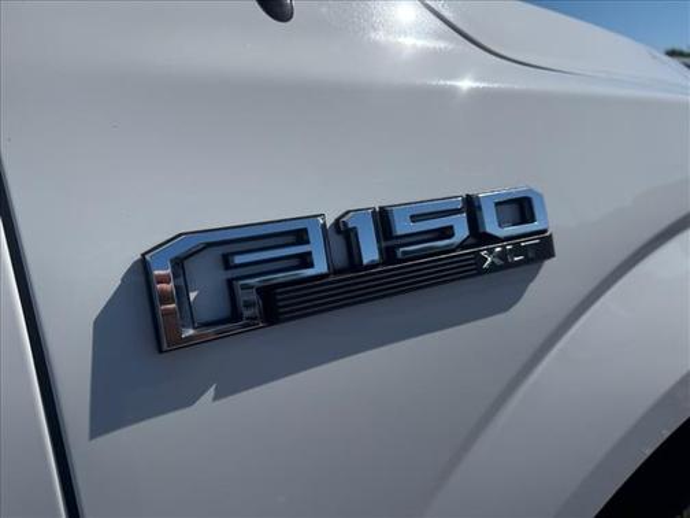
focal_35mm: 24
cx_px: 345
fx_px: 478
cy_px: 259
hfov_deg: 71.6
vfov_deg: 56.8
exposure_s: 1/9009
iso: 80
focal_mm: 6.76
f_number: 1.78
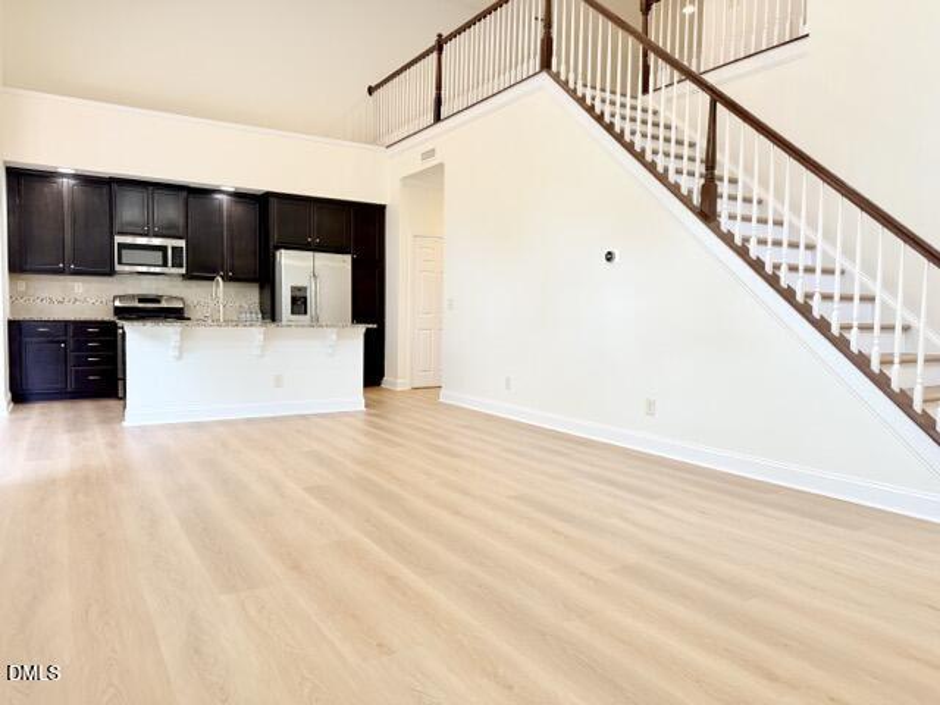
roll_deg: -0.6
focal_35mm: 24
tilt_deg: -3.1
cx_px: 470
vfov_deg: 56.8
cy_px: 352
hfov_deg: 71.6
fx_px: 652
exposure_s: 1/120
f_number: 1.78
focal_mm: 6.76
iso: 200
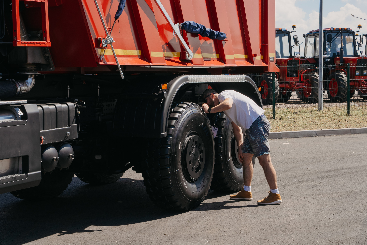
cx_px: 184
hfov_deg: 28.8
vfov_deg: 19.5
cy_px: 122
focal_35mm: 70
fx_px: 714
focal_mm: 70
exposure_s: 1/160
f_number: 14
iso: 160
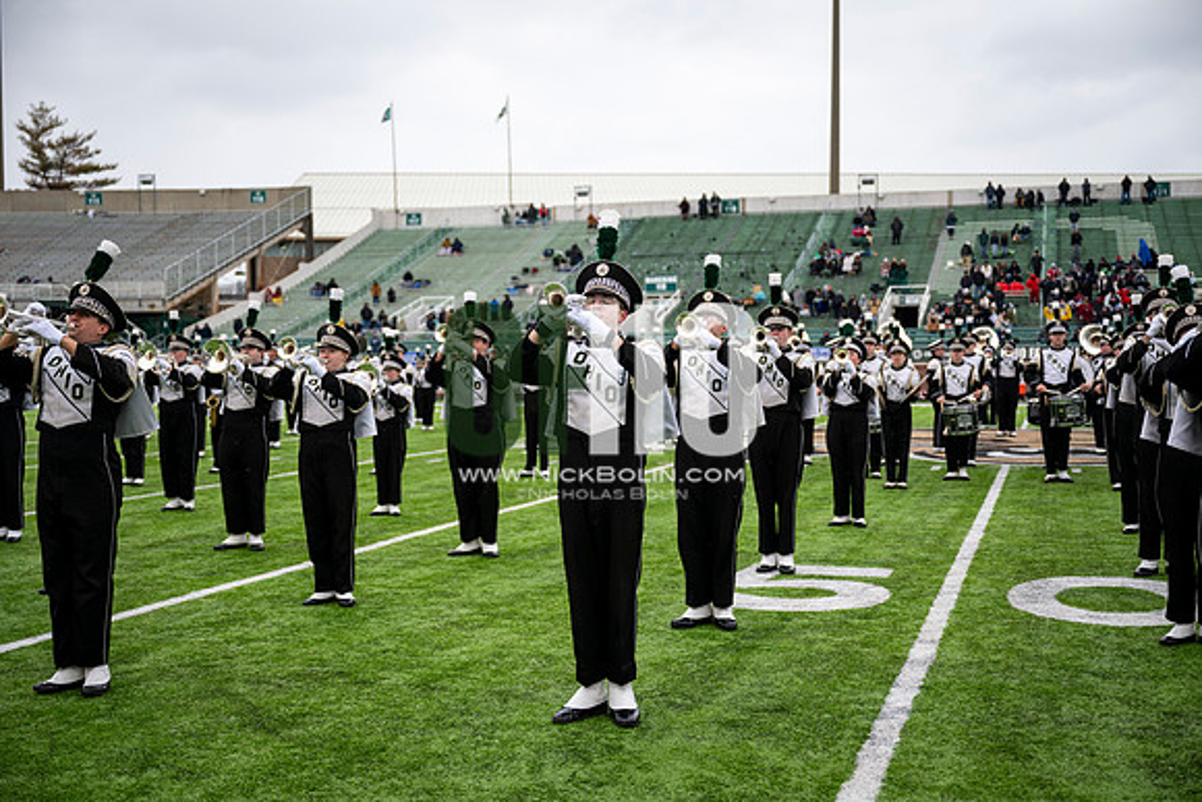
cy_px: 401
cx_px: 601
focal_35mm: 42
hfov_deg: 46.4
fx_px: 1403
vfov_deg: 31.9
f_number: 2.8
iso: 100
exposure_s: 1/500
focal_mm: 42
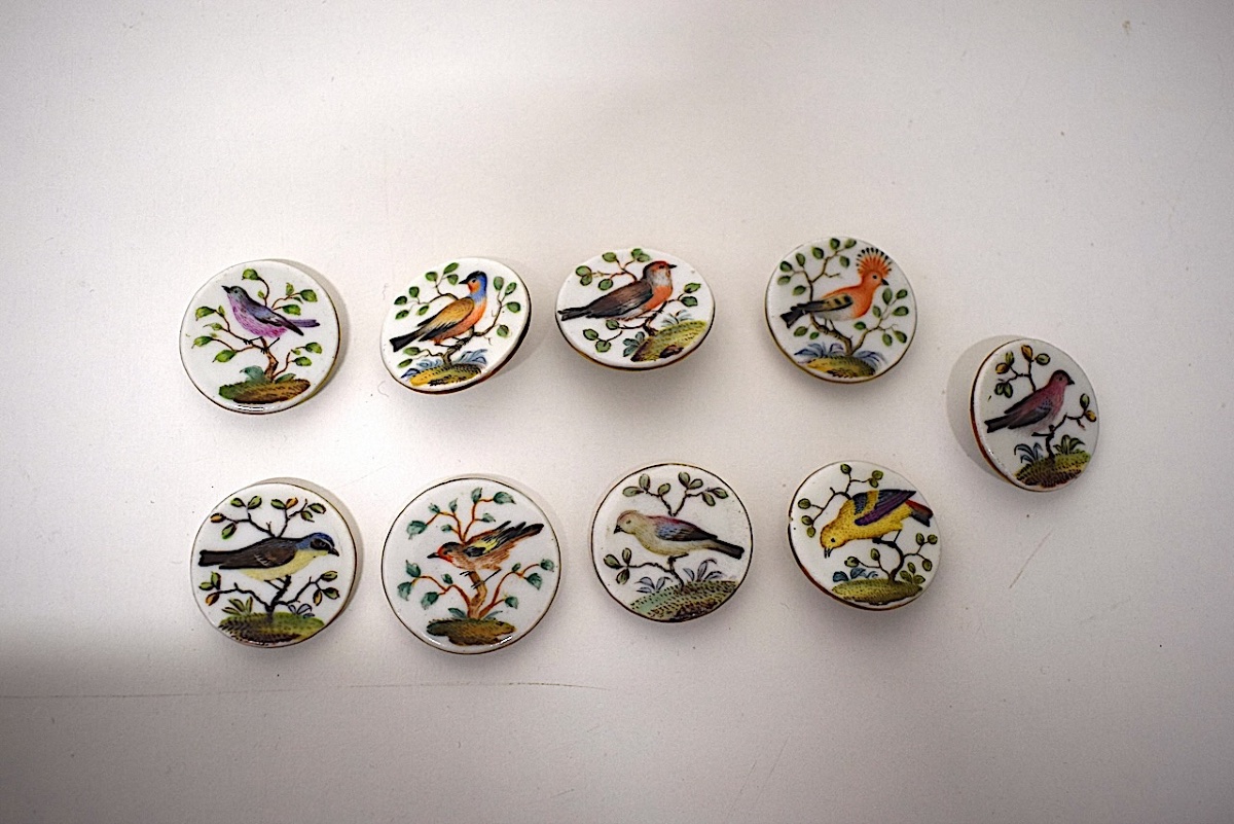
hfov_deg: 51.3
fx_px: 1286
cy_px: 412
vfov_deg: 35.5
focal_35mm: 38
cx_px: 617
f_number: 4.5
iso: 400
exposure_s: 1/80
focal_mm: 25
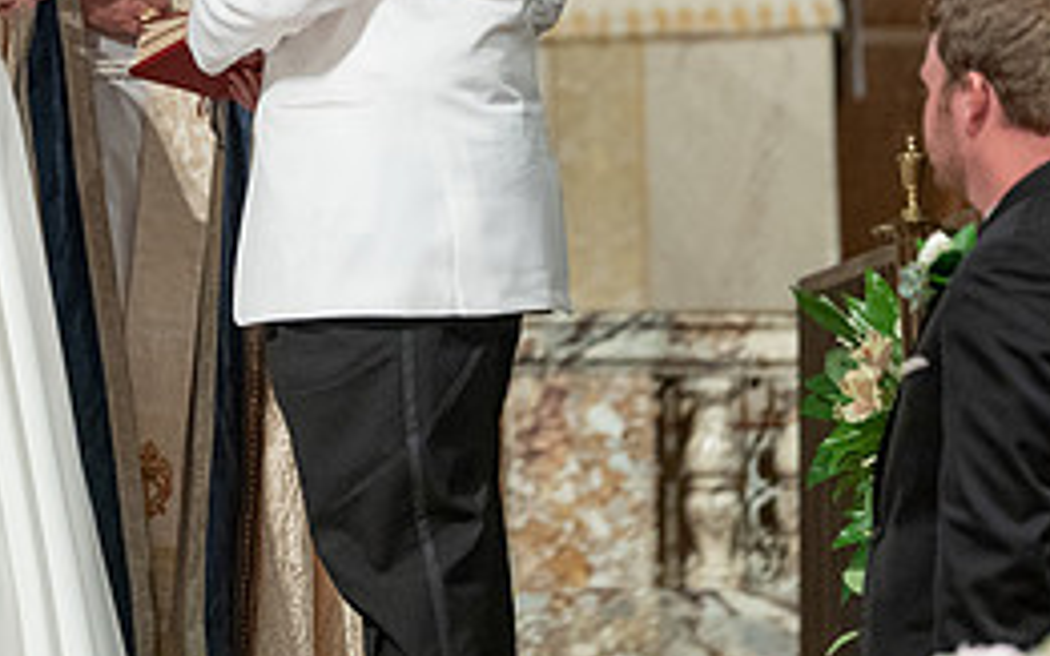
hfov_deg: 4.2
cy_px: -172
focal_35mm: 504
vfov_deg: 2.6
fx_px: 14419
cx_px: 129
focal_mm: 198
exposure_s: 1/200
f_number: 3.2
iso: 2000
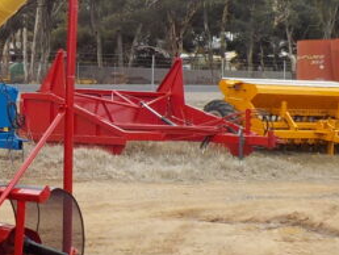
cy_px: 47
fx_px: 912
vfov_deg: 15.8
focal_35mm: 93
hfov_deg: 20.2
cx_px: -28
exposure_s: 1/400
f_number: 3.3
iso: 125
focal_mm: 4.1
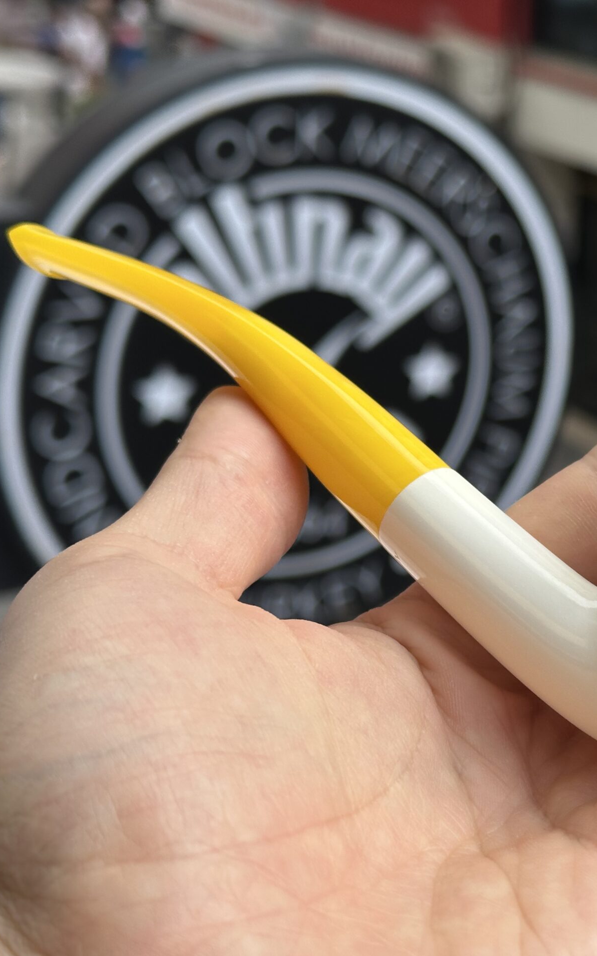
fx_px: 1770
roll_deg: -3.0
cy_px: 478
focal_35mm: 68
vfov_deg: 30.2
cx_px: 569
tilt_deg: -19.8
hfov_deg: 18.7
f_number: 1.78
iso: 64
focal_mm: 6.86
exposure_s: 1/1185
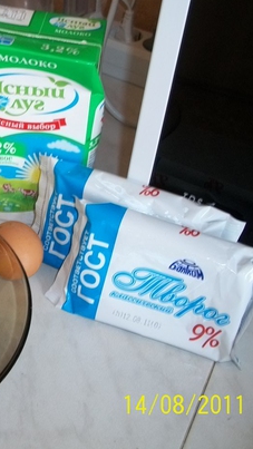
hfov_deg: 21.8
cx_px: -29
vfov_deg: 39.9
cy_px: 223
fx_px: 620
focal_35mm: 52
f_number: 3.1
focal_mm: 6.3
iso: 134
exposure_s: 1/125
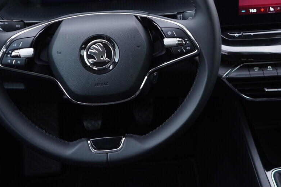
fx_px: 523
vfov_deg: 20.2
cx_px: 178
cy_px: 46
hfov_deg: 29.9
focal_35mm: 67
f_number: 2.8
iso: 250
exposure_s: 1/40
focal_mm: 24
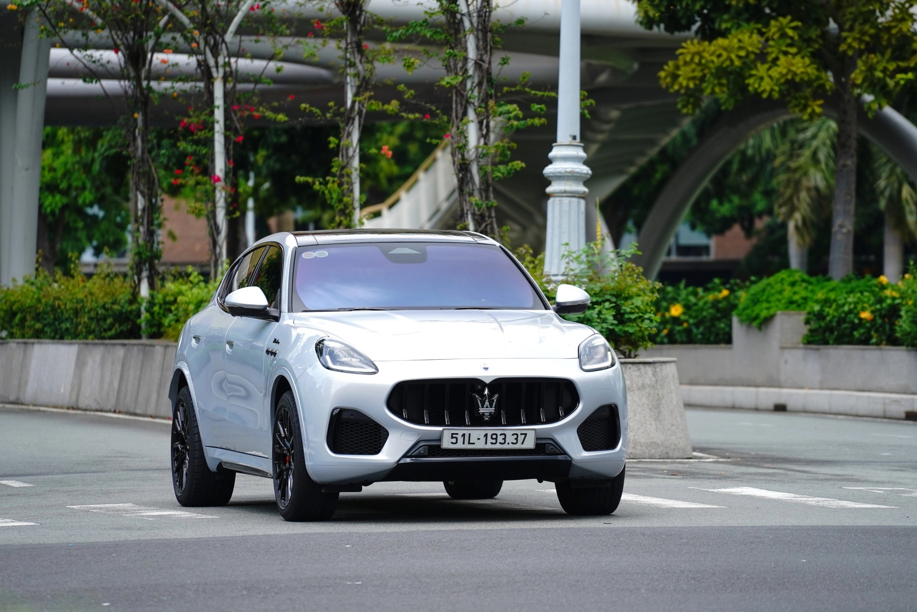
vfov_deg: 6.9
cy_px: 306
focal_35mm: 200
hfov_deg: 10.3
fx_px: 5094
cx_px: 458
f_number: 4
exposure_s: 1/1600
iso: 400
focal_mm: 200
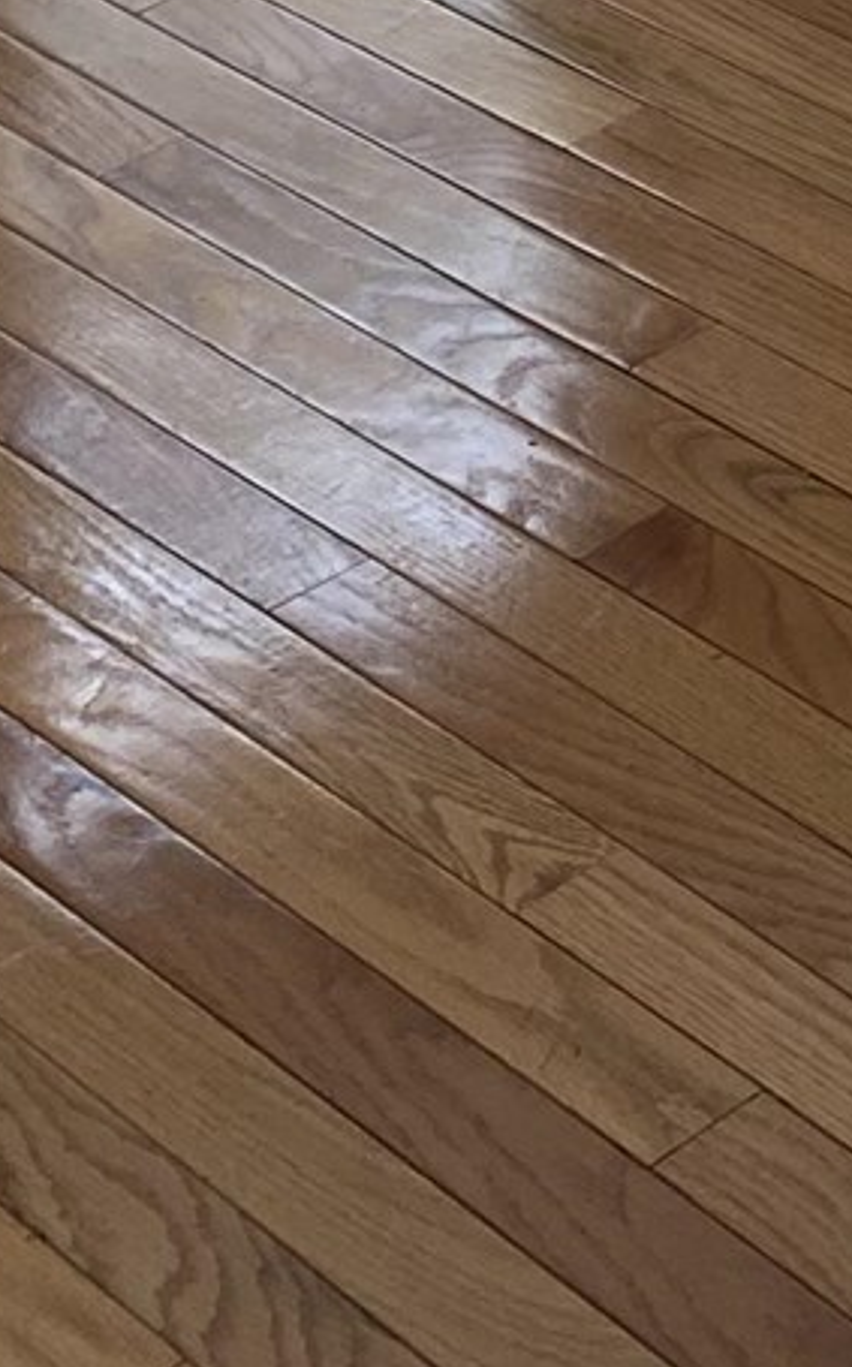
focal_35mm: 140
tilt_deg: -9.2
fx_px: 5211
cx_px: 1689
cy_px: -1608
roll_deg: +1.6
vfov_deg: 12.6
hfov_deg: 8.8
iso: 32
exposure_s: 1/141
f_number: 1.8
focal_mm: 4.25
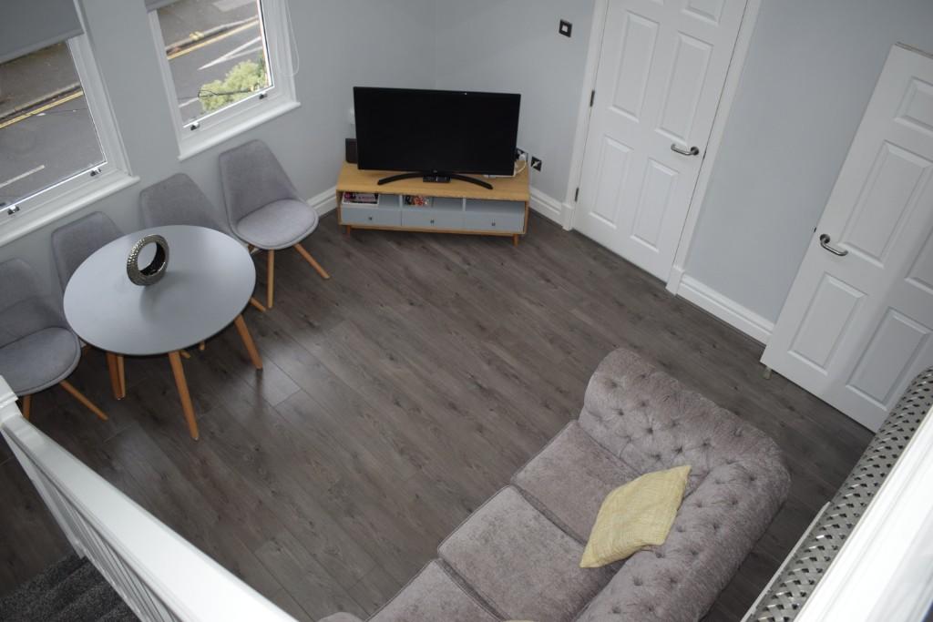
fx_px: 778
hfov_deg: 61.9
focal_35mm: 30
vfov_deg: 43.6
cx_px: 466
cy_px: 311
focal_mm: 20
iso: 800
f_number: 4.5
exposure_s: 1/80
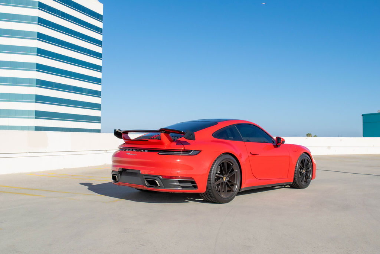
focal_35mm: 37
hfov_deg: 51.8
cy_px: 127
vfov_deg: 35.9
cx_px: 190
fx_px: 391
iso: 400
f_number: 8
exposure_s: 1/2000
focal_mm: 24
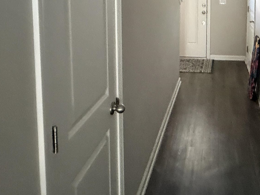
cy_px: 3
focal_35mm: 38
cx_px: 189
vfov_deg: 34.6
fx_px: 285
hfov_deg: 47.5
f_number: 2.2
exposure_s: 1/60
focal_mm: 2.22
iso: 1000
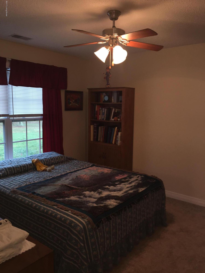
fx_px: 229
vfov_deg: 61.7
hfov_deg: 48.2
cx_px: 102
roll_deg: -0.3
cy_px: 136
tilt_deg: -7.8
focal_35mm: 29
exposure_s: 1/30
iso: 40
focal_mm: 4.15
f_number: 2.2
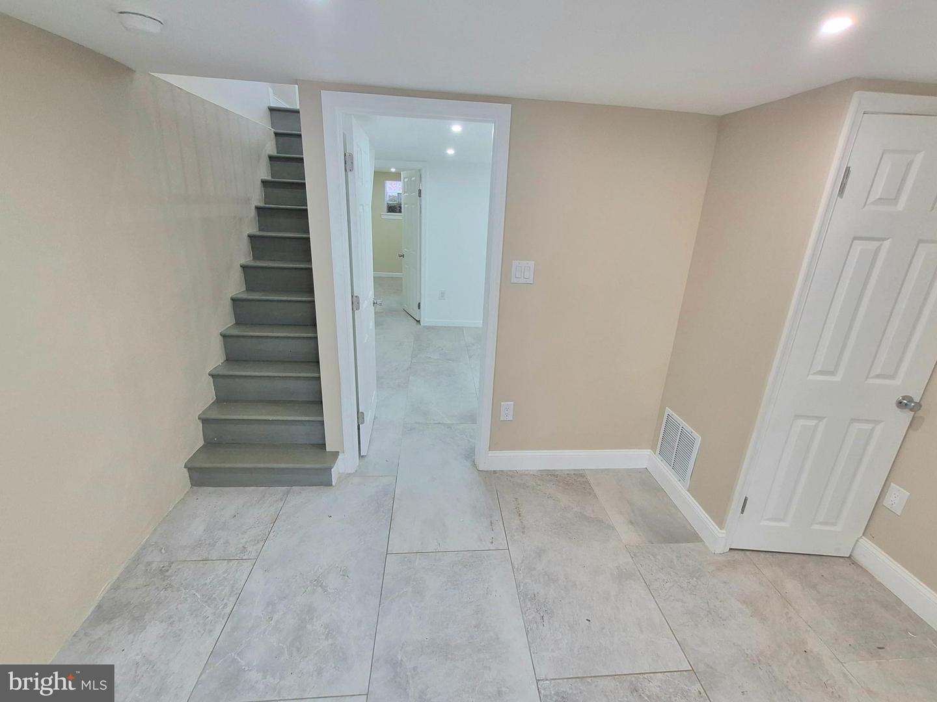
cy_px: 351
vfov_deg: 89.9
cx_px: 468
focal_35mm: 13
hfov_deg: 106.2
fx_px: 352
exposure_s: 1/60.2
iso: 500
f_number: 2.2
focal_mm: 1.74
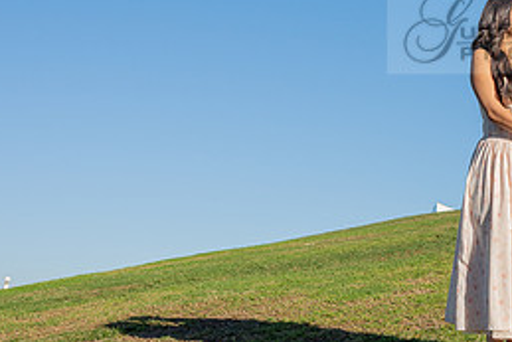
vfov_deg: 17.0
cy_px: -25
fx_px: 1110
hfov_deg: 24.7
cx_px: 514
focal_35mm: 78
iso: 200
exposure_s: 1/2500
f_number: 4
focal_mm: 28.5
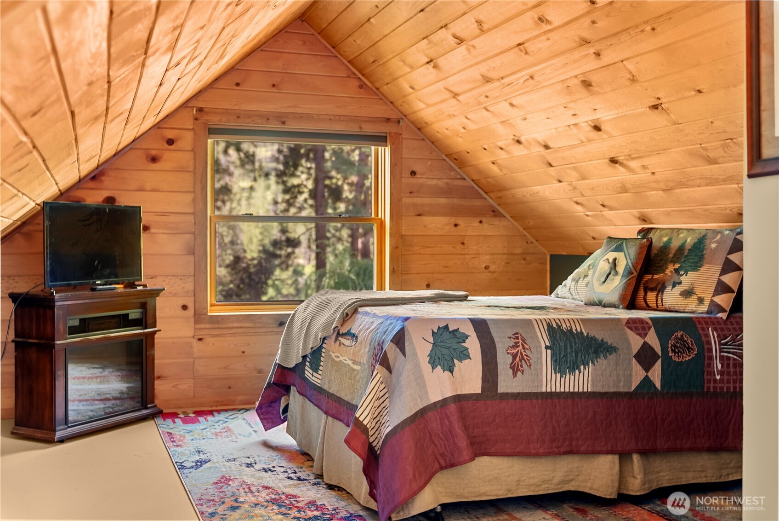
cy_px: 260
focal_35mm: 39
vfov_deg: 34.3
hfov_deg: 49.6
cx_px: 390
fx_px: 842
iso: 400
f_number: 2.8
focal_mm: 38.9
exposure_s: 1/2
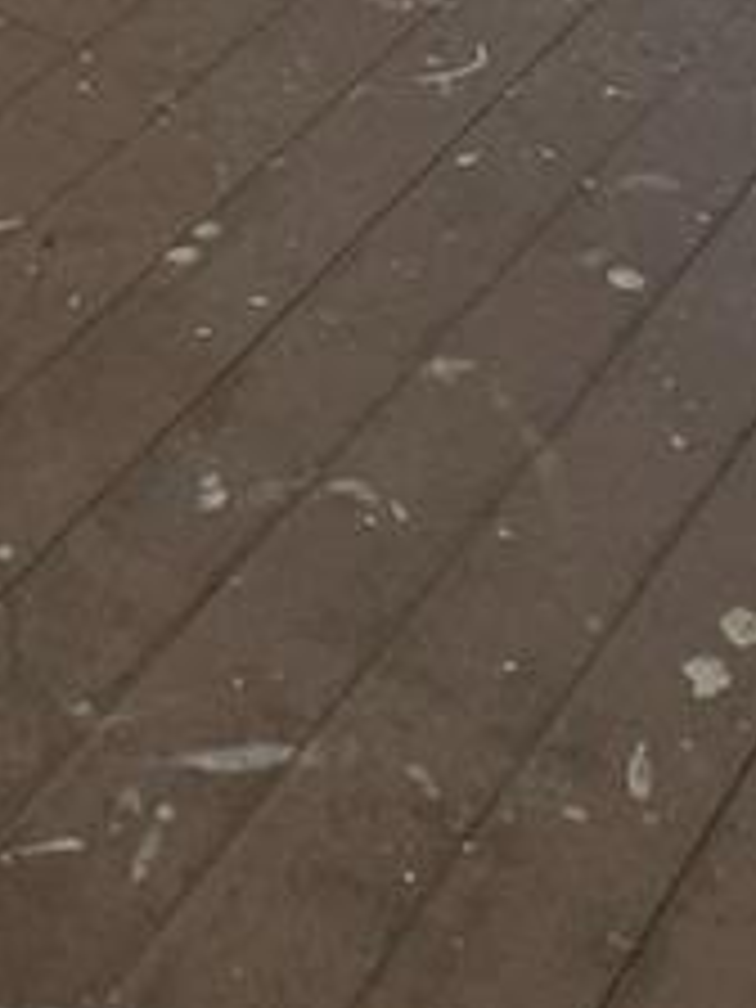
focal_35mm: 87
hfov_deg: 16.7
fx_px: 2533
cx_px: 79
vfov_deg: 16.3
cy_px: -1094
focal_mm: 2.2
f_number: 1.9
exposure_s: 1/60
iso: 50
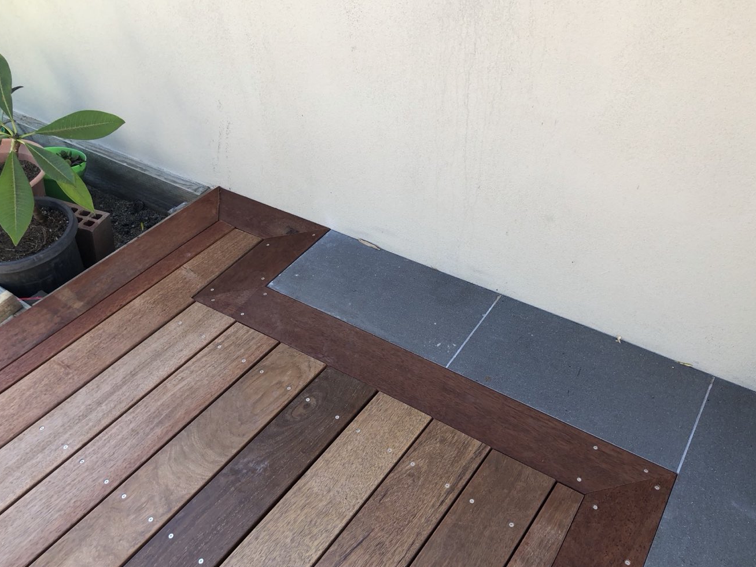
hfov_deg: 60.0
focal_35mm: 30
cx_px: 379
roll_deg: +2.5
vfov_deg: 46.8
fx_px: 655
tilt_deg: -43.0
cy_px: 294
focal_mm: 3.99
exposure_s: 1/128
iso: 20
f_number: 1.8
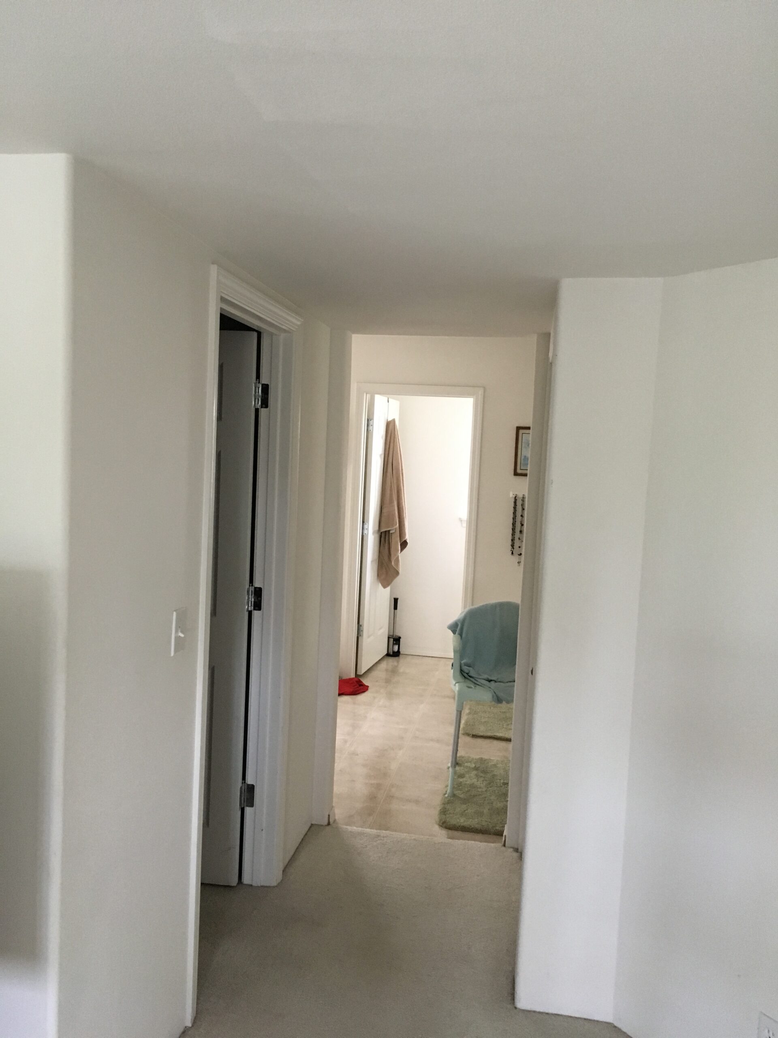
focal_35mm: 29
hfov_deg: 48.2
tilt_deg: -6.0
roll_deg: -1.6
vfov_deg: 61.7
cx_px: 389
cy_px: 519
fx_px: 869
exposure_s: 1/30
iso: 200
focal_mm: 4.15
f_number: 2.2
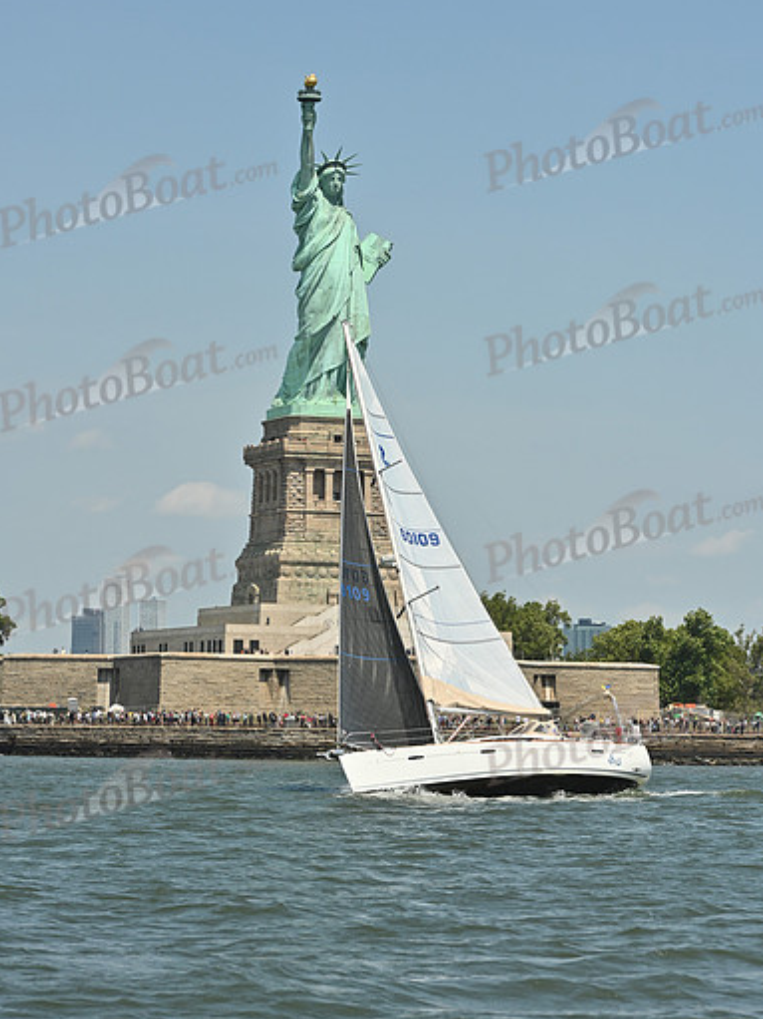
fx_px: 3528
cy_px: 457
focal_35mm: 120
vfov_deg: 16.4
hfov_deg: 12.3
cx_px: 382
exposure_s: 1/1250
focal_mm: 110
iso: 320
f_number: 9
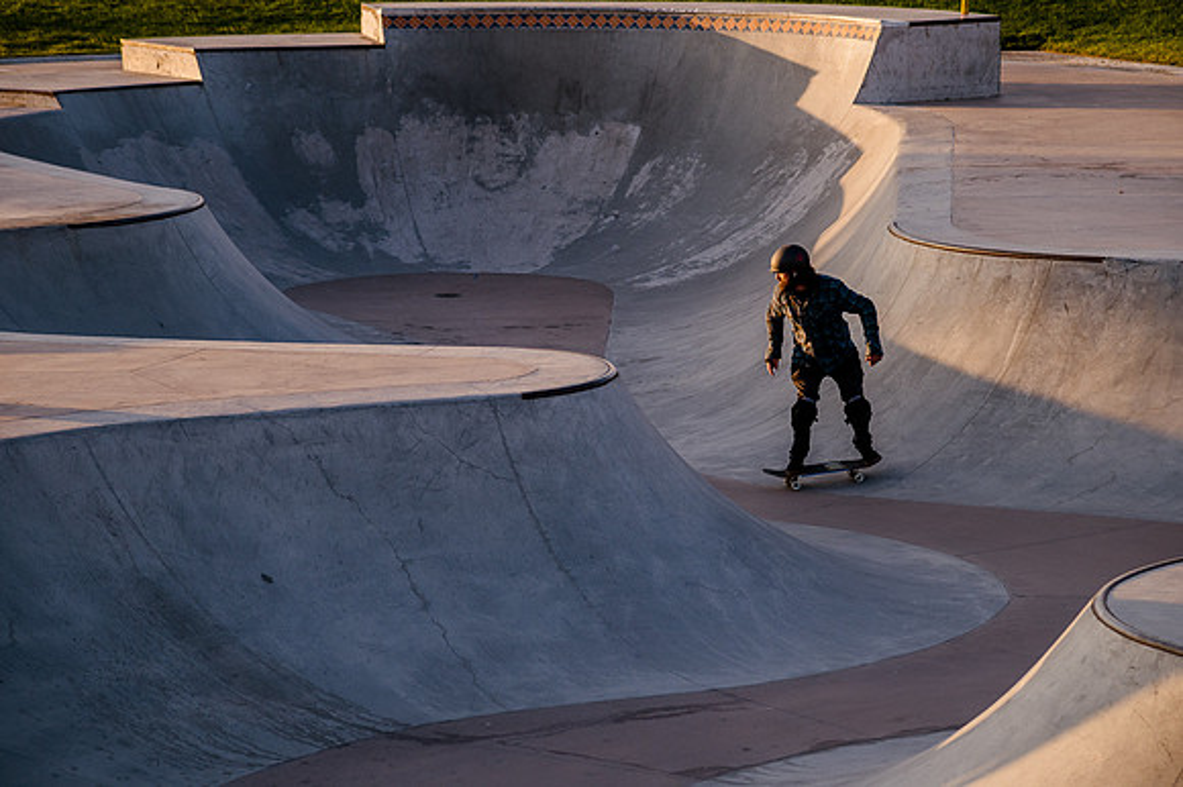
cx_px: 592
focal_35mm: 135
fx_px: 4434
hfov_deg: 15.2
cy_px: 344
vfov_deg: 10.1
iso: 800
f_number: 5
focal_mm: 120
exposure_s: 1/1000
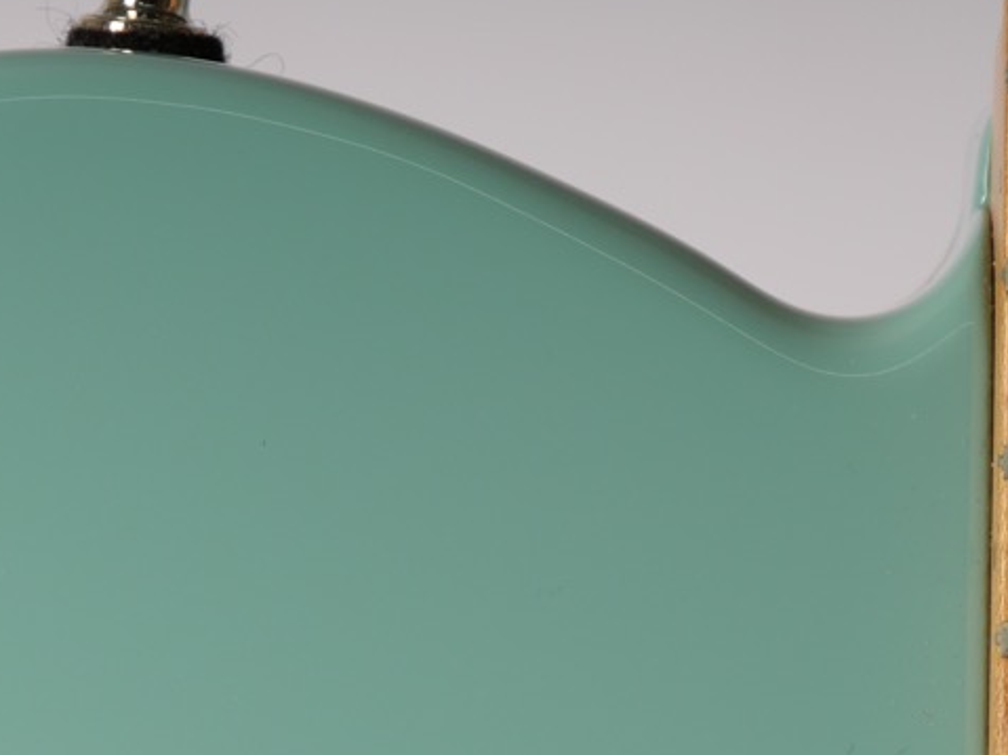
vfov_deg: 2.1
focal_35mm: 702
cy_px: 881
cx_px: 322
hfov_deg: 2.8
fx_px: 20437
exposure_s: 1/200
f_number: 7.1
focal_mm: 140
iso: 200
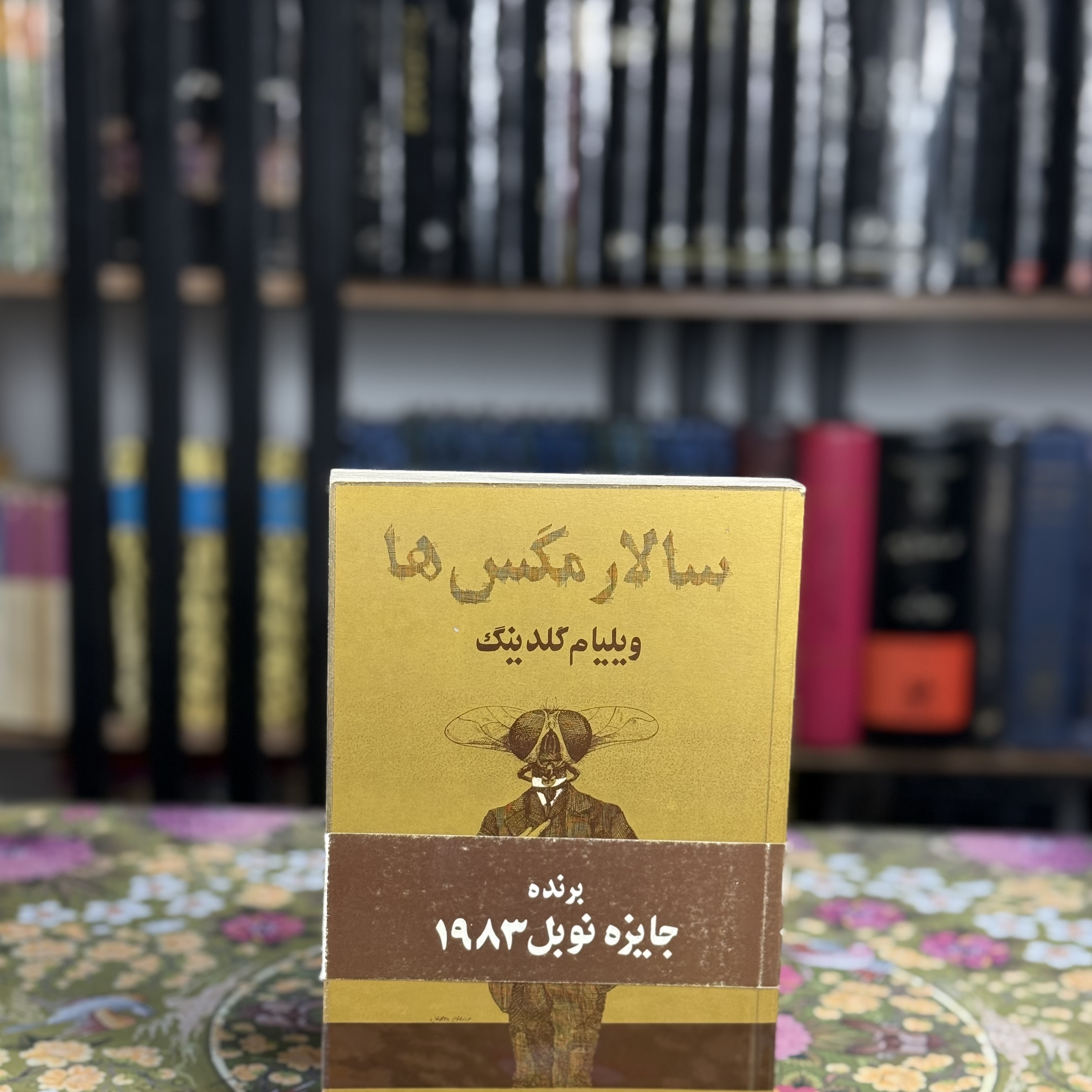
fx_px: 2034
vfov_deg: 30.0
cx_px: 544
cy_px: 619
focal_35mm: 57
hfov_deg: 30.0
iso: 100
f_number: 1.78
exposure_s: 1/100
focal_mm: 6.76
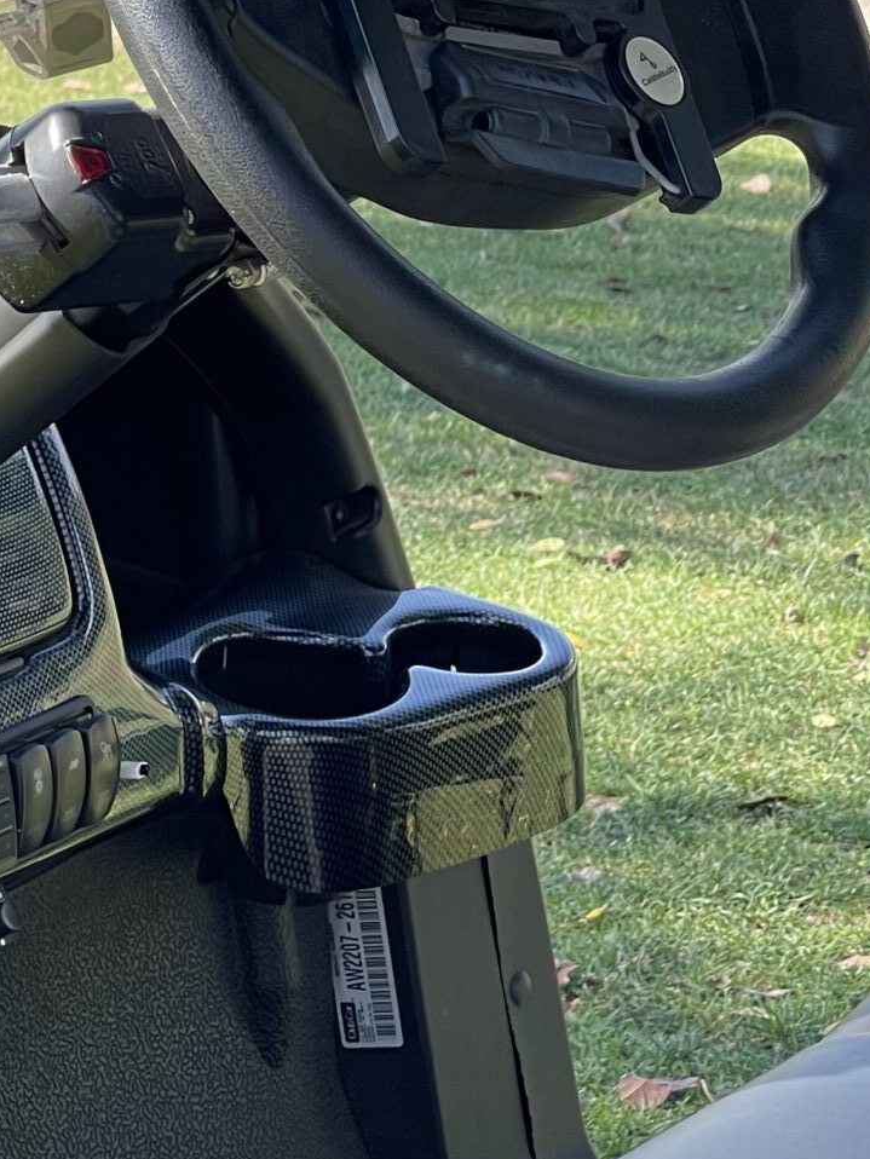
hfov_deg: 8.6
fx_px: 5728
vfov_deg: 11.5
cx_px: -218
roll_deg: +0.5
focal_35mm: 171
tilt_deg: -23.0
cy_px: 829
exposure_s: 1/138
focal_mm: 7.5
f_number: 2.2
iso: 20
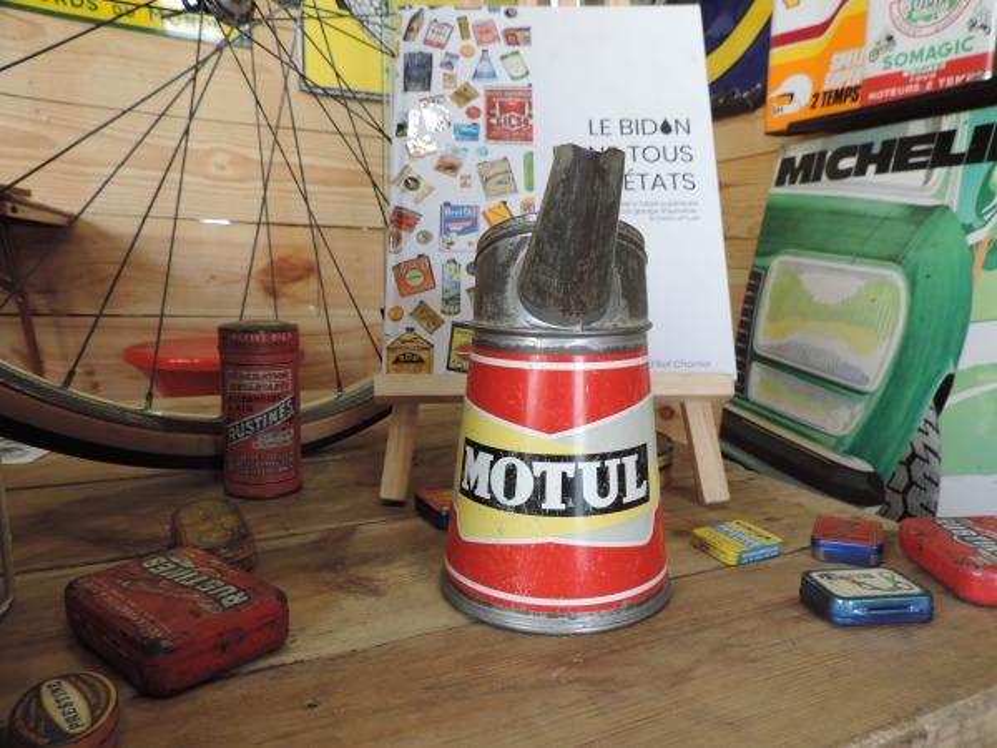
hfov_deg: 71.6
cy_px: 374
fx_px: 691
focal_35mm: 24
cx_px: 498
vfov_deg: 56.8
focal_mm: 4.3
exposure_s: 1/30
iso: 110
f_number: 3
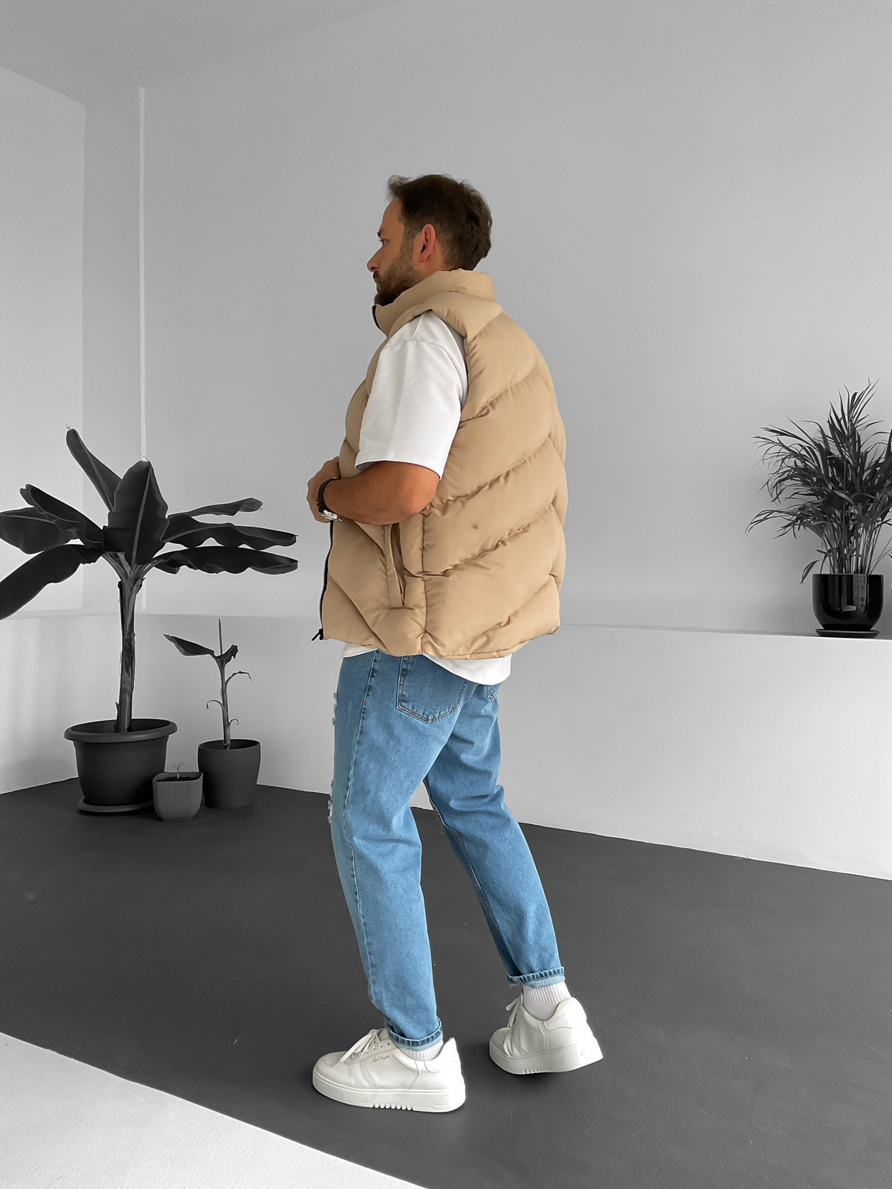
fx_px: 996
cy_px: 594
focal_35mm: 29
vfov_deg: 61.7
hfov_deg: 48.2
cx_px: 446
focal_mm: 3
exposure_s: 1/120
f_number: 1.8
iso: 64
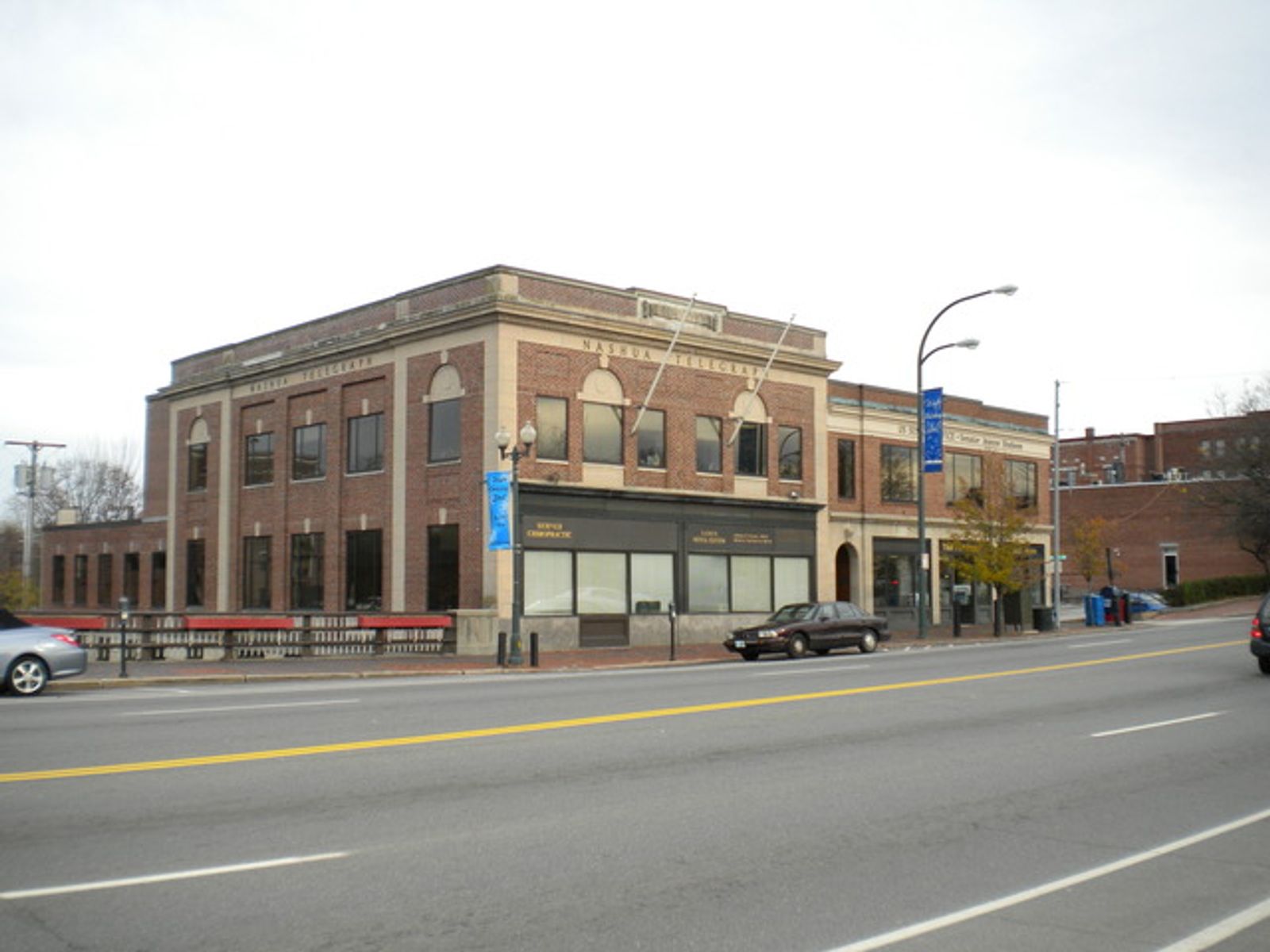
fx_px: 1284
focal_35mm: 35
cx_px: 635
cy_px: 476
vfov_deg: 40.7
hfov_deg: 52.6
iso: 113
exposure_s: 1/198
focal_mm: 6.3
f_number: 4.6
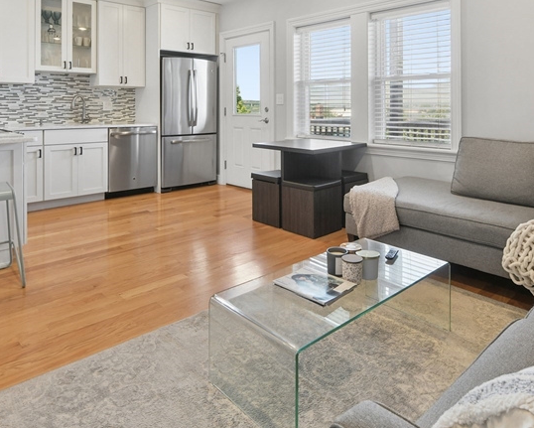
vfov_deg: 54.1
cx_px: 276
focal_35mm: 25
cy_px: 105
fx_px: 395
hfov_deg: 68.1
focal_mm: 14
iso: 640
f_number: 9
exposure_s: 1/13
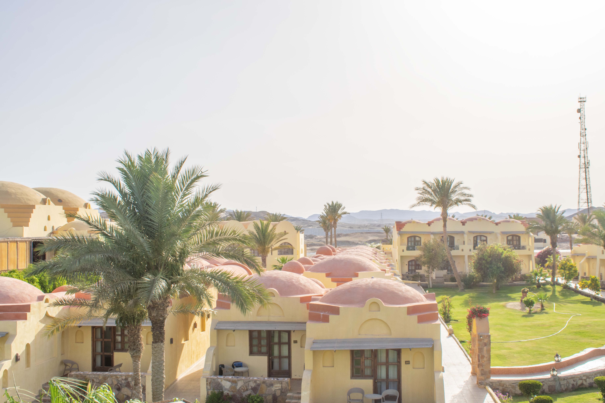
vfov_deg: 34.2
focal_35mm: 39
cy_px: 202
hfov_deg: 49.6
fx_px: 655
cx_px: 302
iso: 100
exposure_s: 1/200
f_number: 14
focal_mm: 26
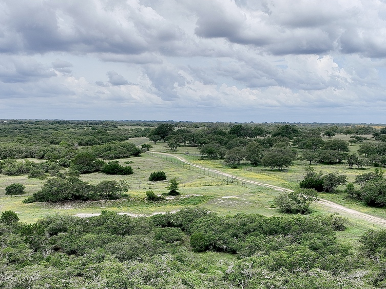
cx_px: 197
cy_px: 247
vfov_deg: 30.4
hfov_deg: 41.3
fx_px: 513
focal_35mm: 46
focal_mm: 12.29
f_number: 2.8
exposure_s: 1/2000
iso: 100
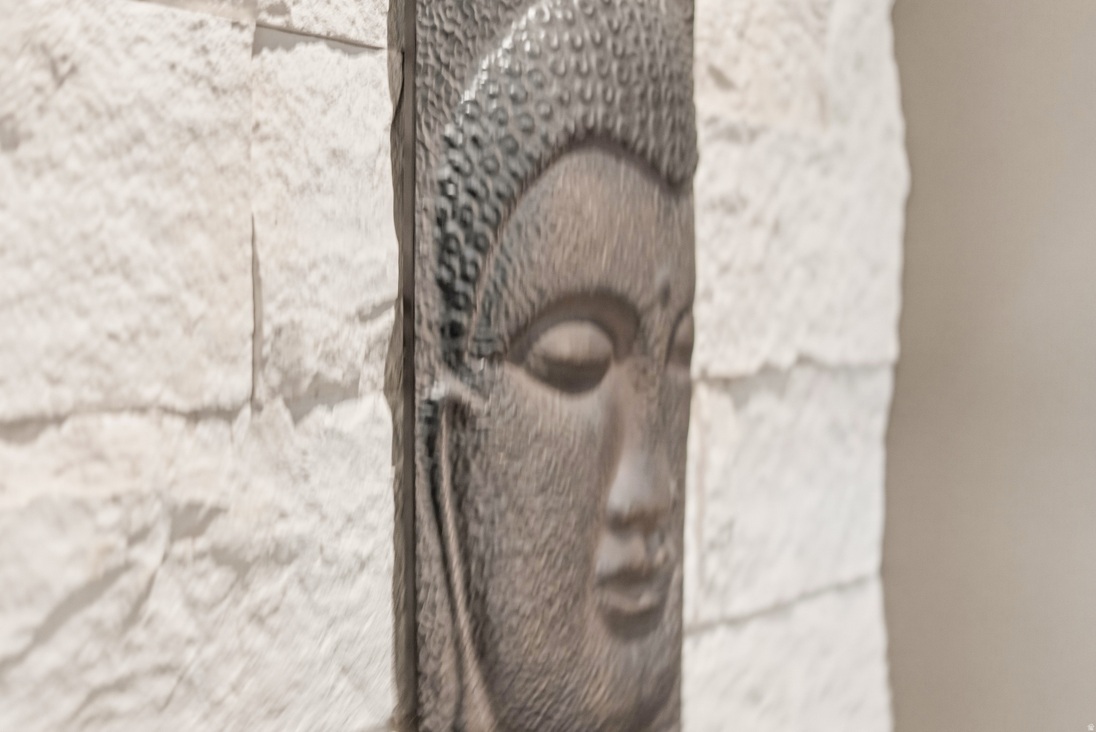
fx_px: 1523
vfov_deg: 27.0
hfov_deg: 39.6
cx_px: 548
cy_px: 366
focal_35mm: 50
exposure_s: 1/160
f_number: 2
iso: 1600
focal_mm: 50
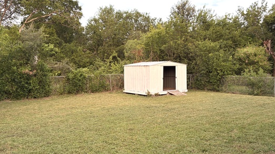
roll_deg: -0.4
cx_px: 143
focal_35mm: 35
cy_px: 70
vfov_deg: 33.7
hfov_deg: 56.6
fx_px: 255
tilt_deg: -1.6
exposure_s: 1/183
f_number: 1.6
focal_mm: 5.96
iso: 50
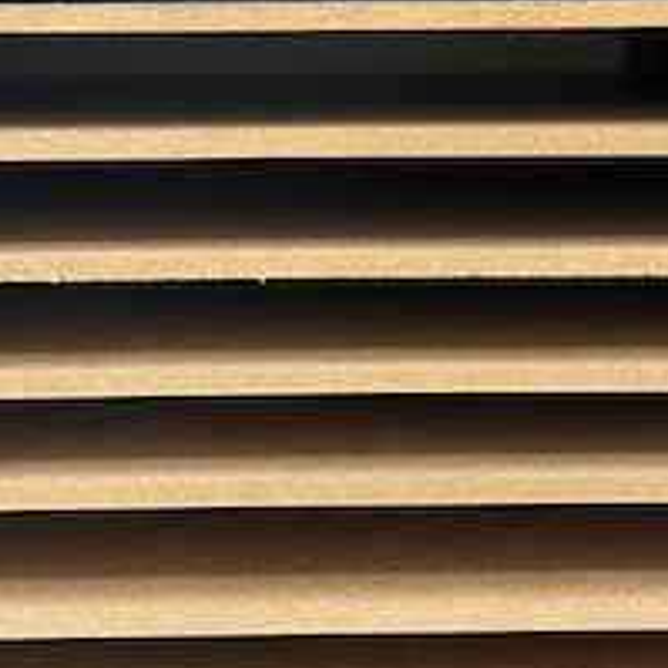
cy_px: 47
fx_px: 1616
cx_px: 265
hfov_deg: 23.3
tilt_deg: -2.3
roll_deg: +1.2
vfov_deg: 22.7
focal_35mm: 74
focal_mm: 5.1
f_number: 1.6
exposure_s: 1/30
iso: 640
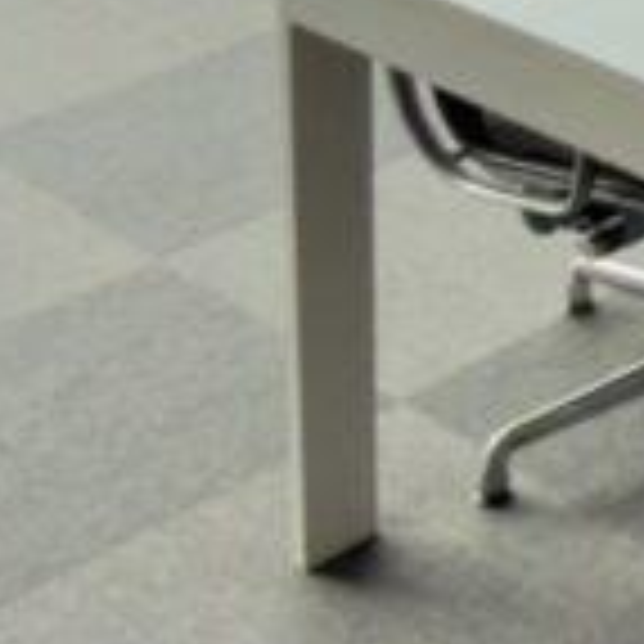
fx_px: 2399
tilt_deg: -19.7
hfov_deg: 12.5
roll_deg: -1.0
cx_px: 1459
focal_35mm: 114
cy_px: -216
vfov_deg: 14.6
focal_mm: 2.22
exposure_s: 1/50
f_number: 2.2
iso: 50
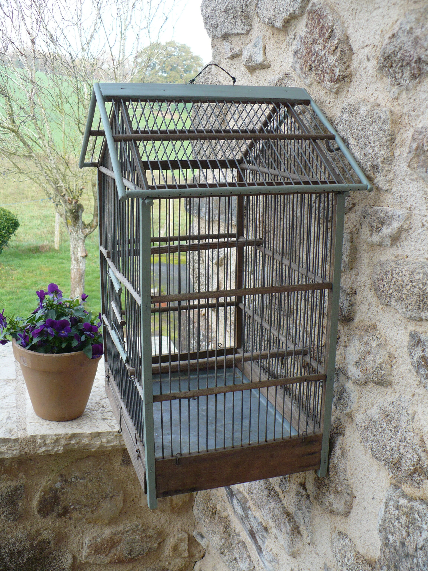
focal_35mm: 37
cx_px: 214
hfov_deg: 38.7
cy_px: 286
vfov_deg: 50.1
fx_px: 610
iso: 100
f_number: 2.8
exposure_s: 1/160
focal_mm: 6.1
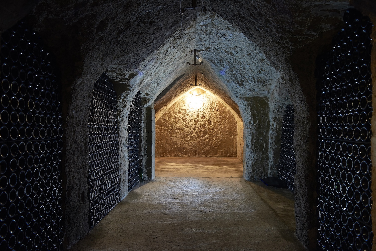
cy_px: 126
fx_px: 334
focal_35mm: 32
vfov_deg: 41.1
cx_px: 188
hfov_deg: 58.7
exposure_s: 1/4
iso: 800
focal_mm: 32
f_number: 5.6
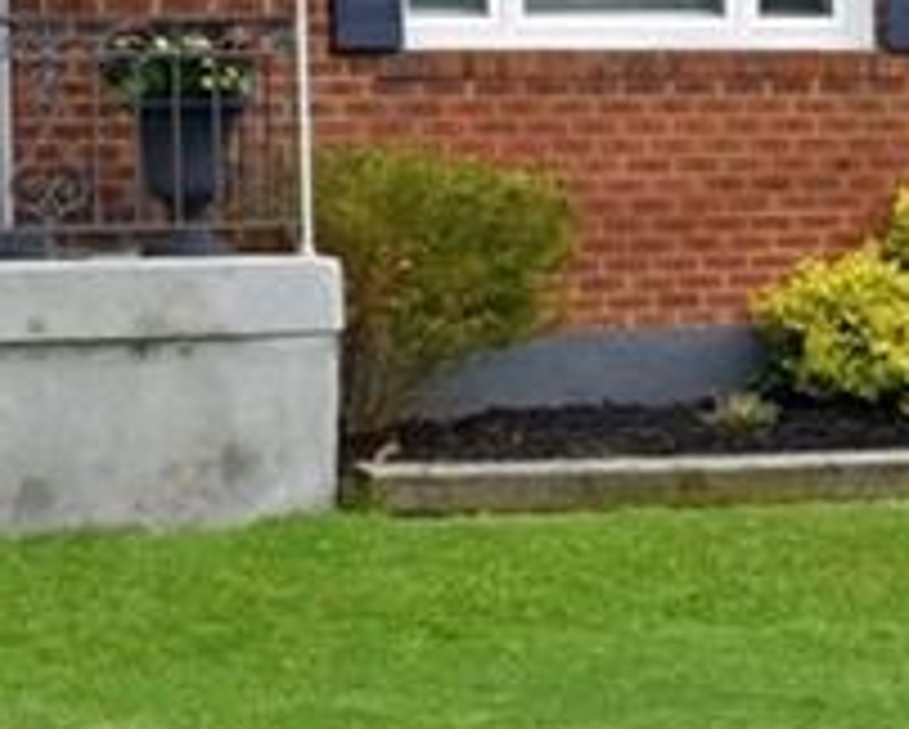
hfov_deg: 12.5
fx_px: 4093
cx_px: -45
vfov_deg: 9.9
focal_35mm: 152
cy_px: -302
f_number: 11
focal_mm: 32
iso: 500
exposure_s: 1/500
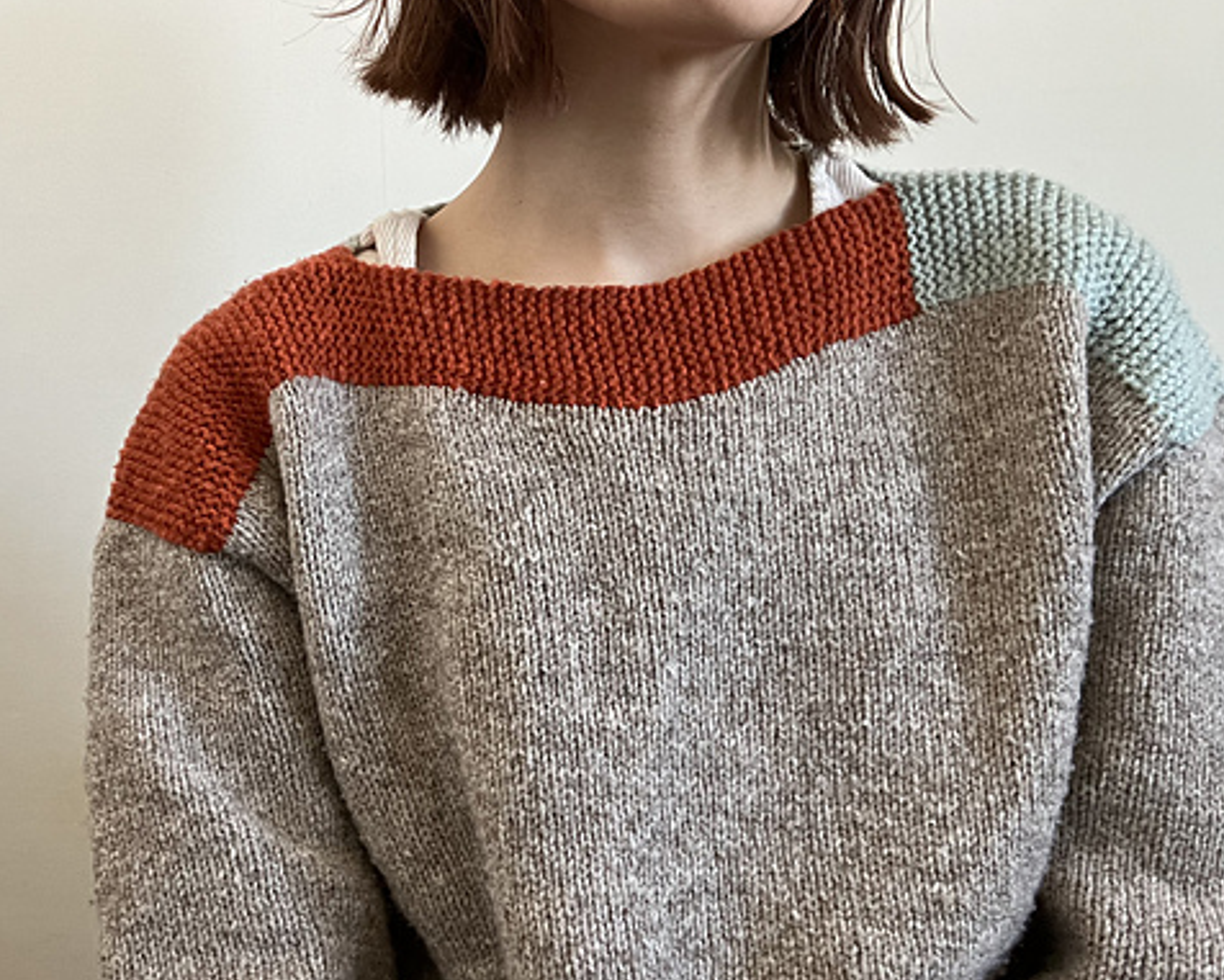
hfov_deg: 43.2
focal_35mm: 42
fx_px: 1522
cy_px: 539
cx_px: 406
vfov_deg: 35.7
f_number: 2.2
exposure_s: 1/60
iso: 320
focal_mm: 2.87
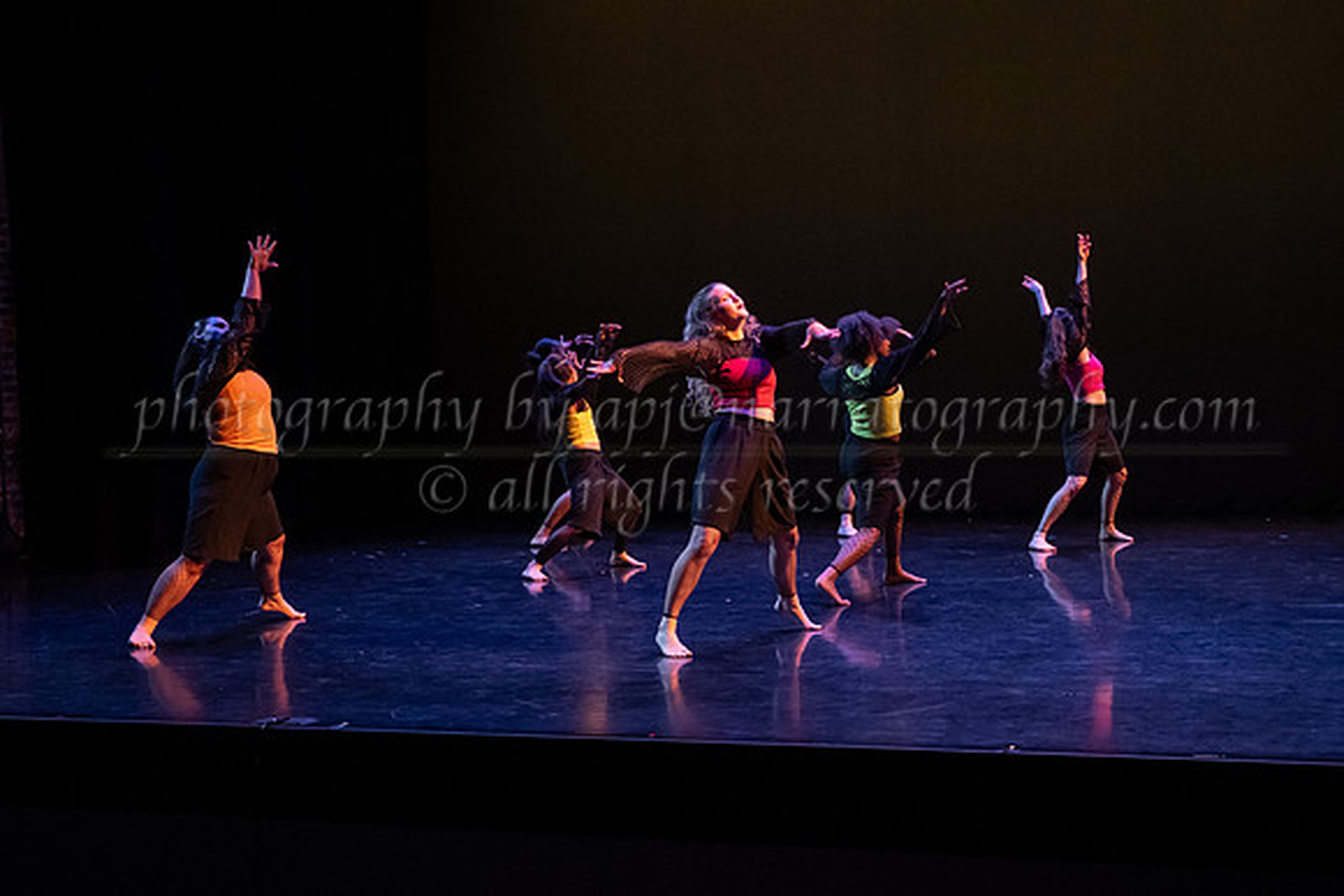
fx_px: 1980
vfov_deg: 25.5
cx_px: 716
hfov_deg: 37.5
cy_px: 467
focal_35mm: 53
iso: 4000
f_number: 4
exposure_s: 1/400
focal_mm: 49
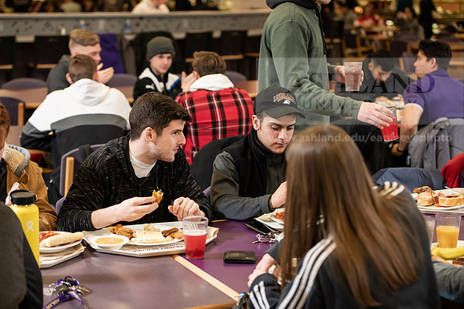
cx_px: 232
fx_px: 902
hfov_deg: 28.8
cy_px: 154
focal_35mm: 70
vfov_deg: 19.5
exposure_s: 1/200
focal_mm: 70
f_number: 3.2
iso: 1250
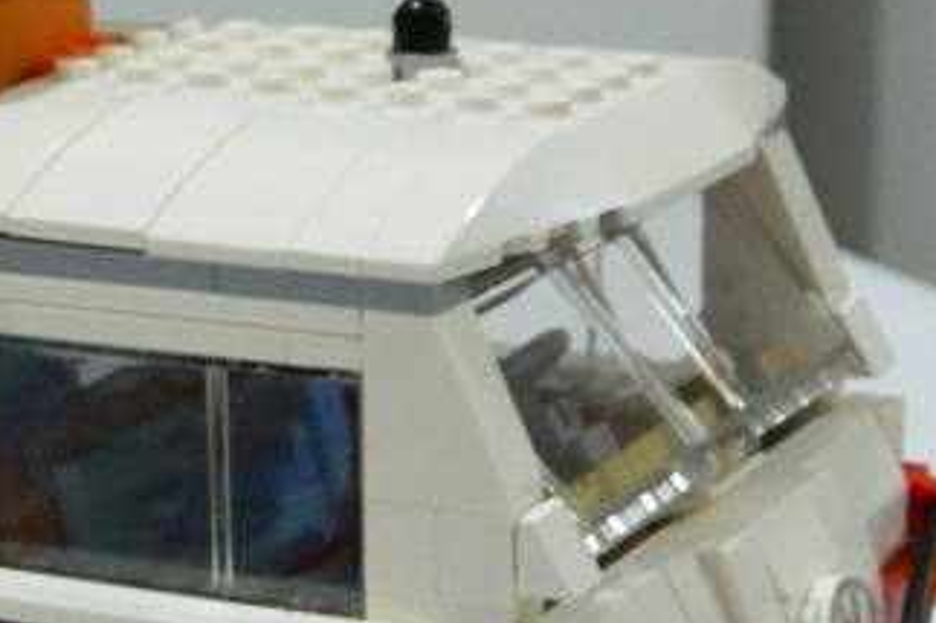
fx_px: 3820
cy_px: 461
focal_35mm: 147
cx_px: -119
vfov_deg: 9.3
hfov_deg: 13.7
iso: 400
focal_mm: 10.2
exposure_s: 1/13
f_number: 3.8
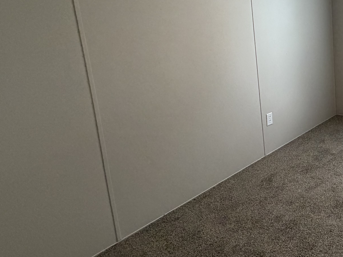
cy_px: 61
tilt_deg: -12.0
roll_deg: +2.0
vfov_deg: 41.5
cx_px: 366
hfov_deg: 44.2
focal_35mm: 33
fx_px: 327
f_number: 2.2
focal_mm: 2.22
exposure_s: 1/120
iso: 250
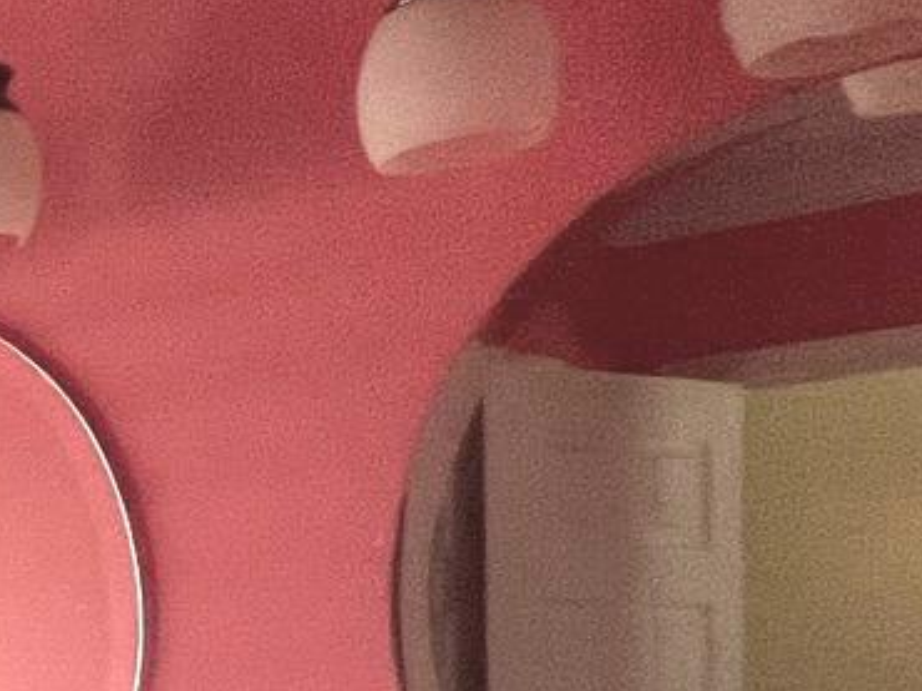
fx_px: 1916
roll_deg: +0.5
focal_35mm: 72
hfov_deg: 13.3
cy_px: 858
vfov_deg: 19.1
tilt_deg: -1.0
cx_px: -1545
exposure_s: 1/99
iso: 80
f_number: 1.8
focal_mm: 1.57
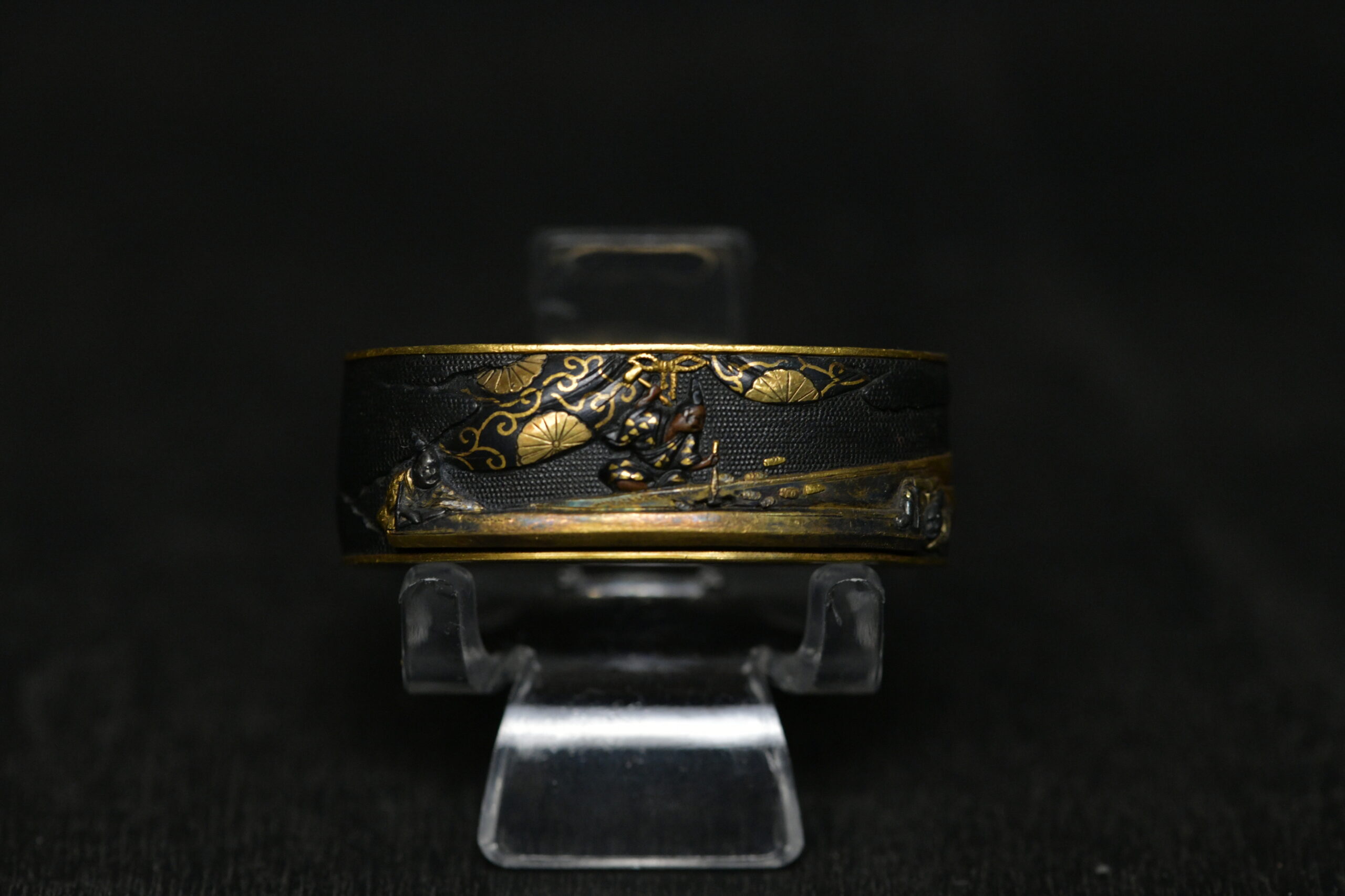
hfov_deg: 19.5
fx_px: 3923
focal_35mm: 105
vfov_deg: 13.0
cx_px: 672
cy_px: 448
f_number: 10
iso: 3600
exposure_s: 1/125
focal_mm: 105
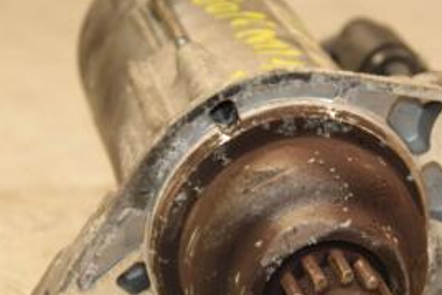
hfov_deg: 12.7
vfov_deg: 8.5
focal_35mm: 161
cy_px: 190
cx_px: 300
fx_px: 1978
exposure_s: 1/200
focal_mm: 48
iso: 800
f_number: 5.6
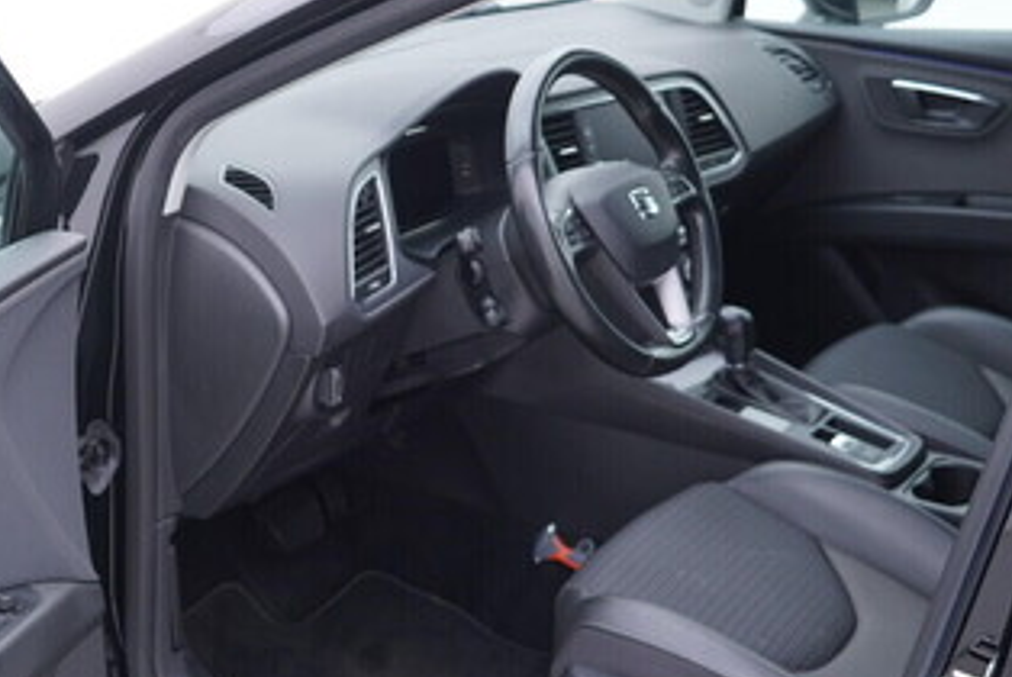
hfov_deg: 31.7
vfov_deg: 21.6
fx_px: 1773
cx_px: 351
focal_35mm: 63
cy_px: 388
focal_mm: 24
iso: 160
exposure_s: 1/40
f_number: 2.8
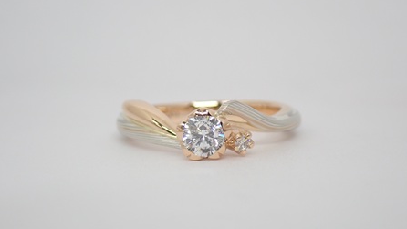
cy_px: 135
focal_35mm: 90
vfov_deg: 13.4
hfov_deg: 23.7
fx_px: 971
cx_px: 204
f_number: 4.3
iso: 200
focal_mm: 14.62
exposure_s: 1/100
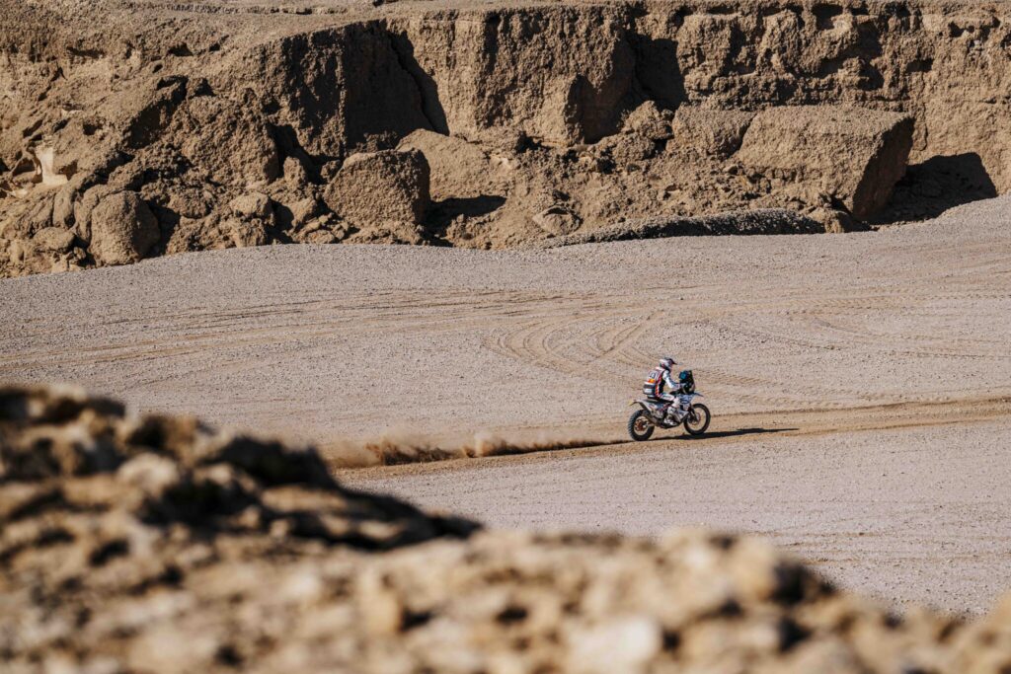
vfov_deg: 9.3
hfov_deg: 13.9
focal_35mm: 148
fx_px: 4146
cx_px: 574
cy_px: 291
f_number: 5.6
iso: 200
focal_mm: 130
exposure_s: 1/3200
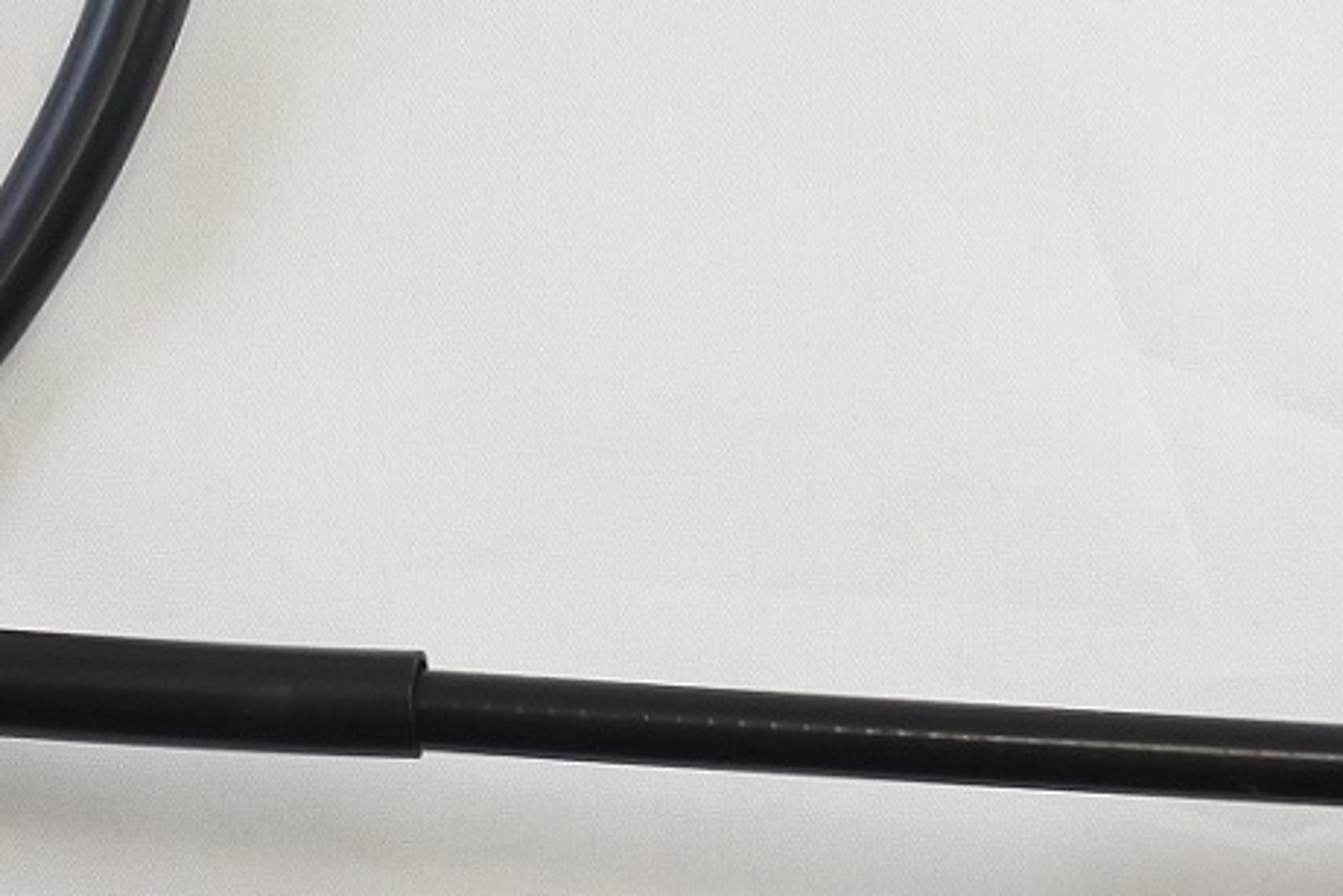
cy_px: -489
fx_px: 4739
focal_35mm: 127
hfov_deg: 16.1
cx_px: 477
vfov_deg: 10.4
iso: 400
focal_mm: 12.8
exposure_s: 1/125
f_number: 4
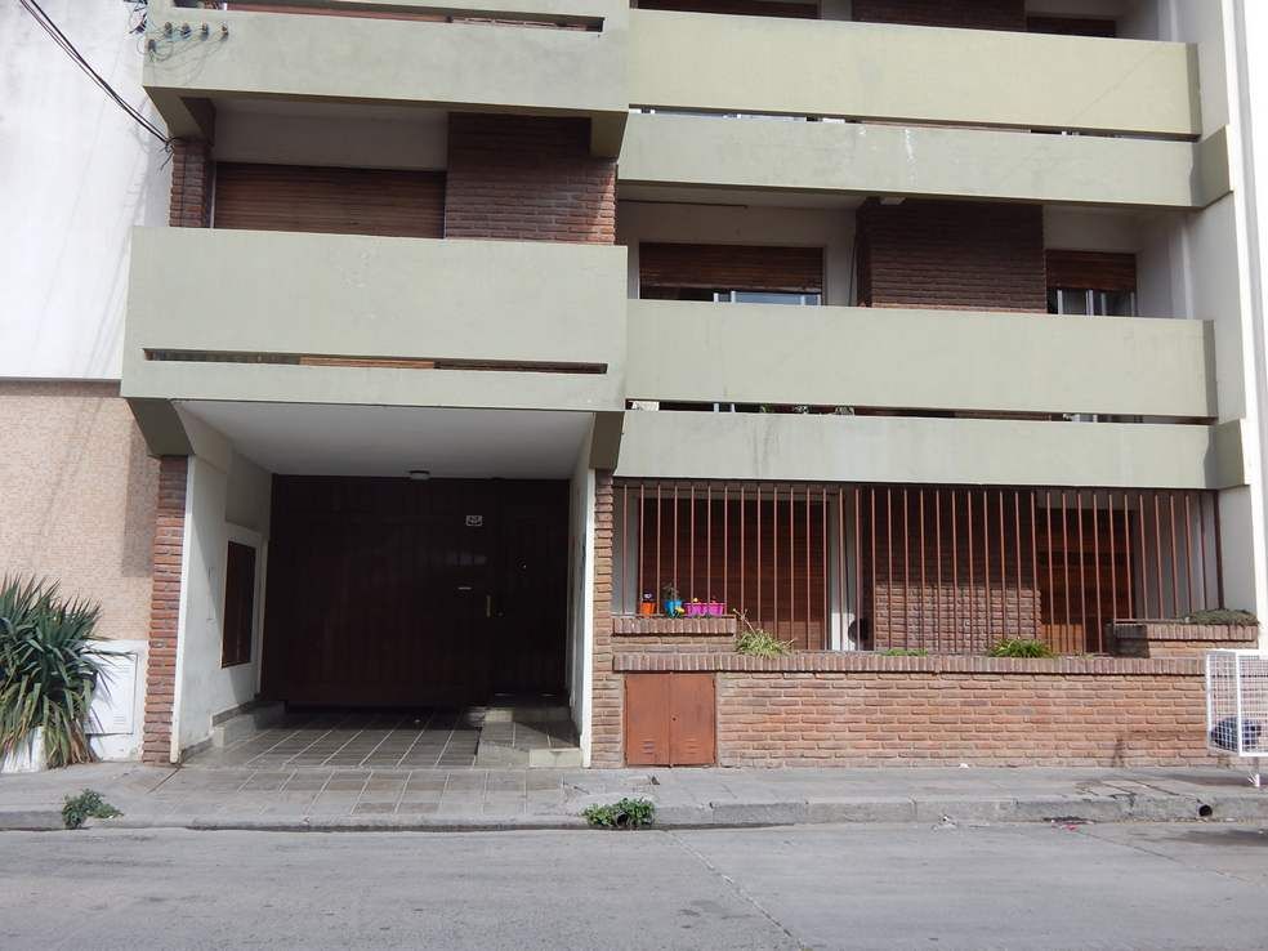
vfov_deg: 45.4
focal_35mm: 31
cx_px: 634
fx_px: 1136
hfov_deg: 58.4
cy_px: 476
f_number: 3.2
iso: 125
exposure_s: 1/640
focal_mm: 5.6
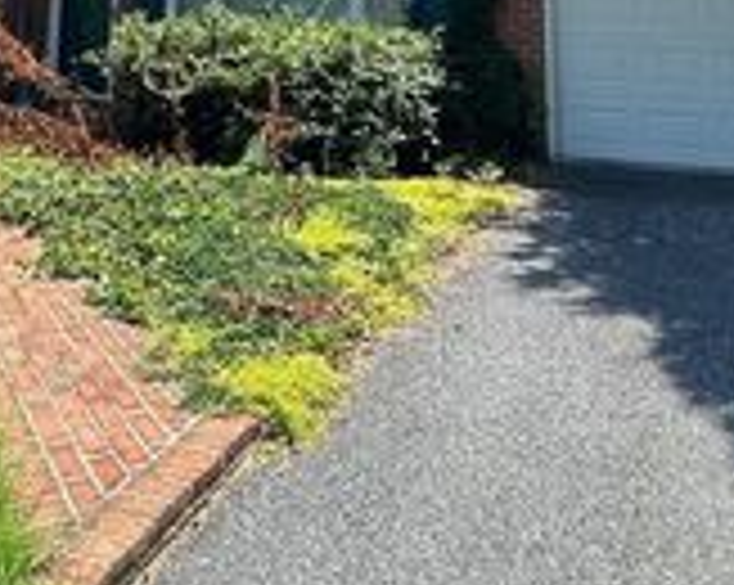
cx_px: 203
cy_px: -97
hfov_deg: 42.8
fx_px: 911
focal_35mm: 42
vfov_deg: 30.8
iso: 50
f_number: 2.2
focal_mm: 2.22
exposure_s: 1/1014
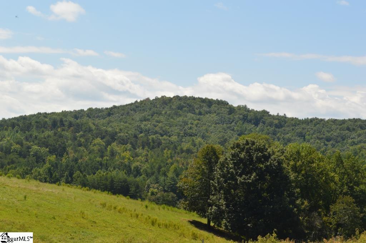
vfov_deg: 16.5
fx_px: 838
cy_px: 122
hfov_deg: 24.6
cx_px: 183
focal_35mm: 82
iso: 100
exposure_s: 1/200
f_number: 9
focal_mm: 55
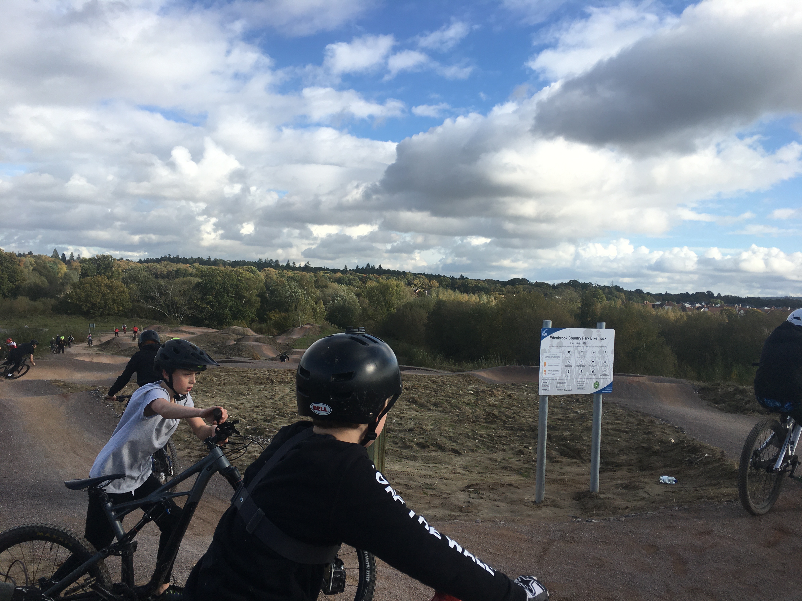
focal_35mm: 29
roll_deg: -4.3
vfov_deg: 48.2
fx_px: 672
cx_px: 401
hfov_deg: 61.7
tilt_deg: +2.2
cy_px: 300
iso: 25
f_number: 2.2
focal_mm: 4.15
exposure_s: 1/1304
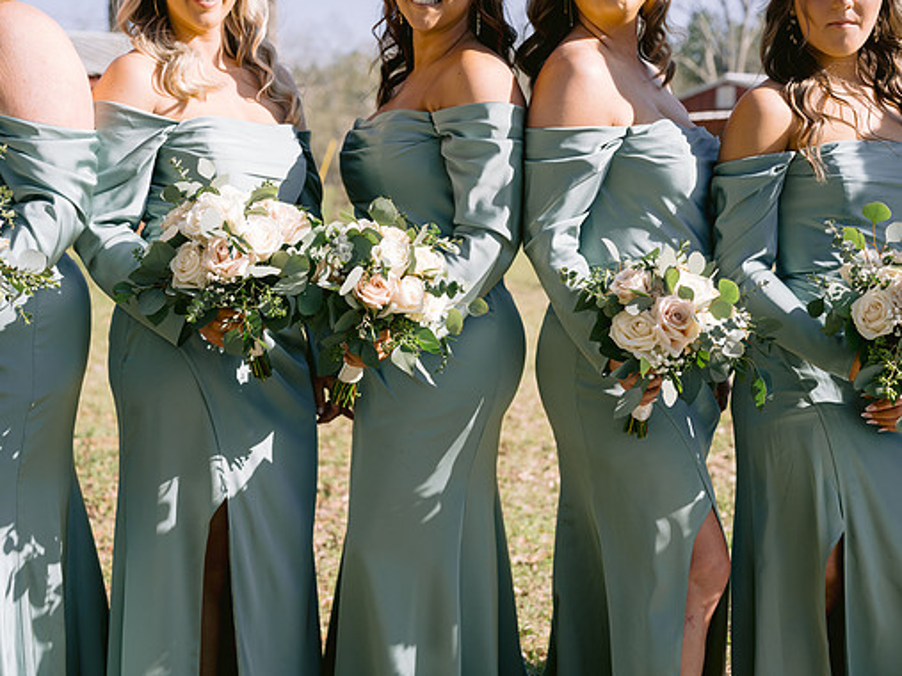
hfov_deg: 34.9
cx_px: 388
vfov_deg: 26.5
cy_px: 334
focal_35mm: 55
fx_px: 1433
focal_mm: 50
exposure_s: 1/500
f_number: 4
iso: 80
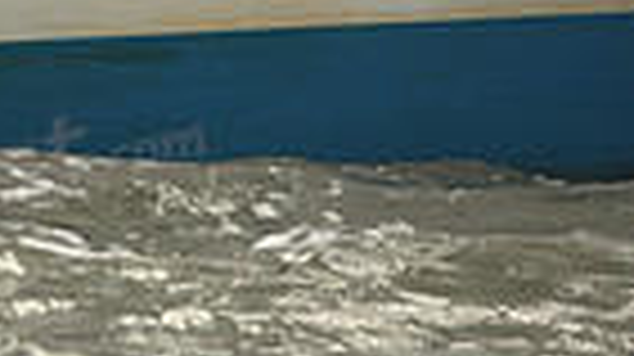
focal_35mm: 865
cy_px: -426
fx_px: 14528
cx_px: -656
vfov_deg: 1.4
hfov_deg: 2.5
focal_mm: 200
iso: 320
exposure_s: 1/1250
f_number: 8
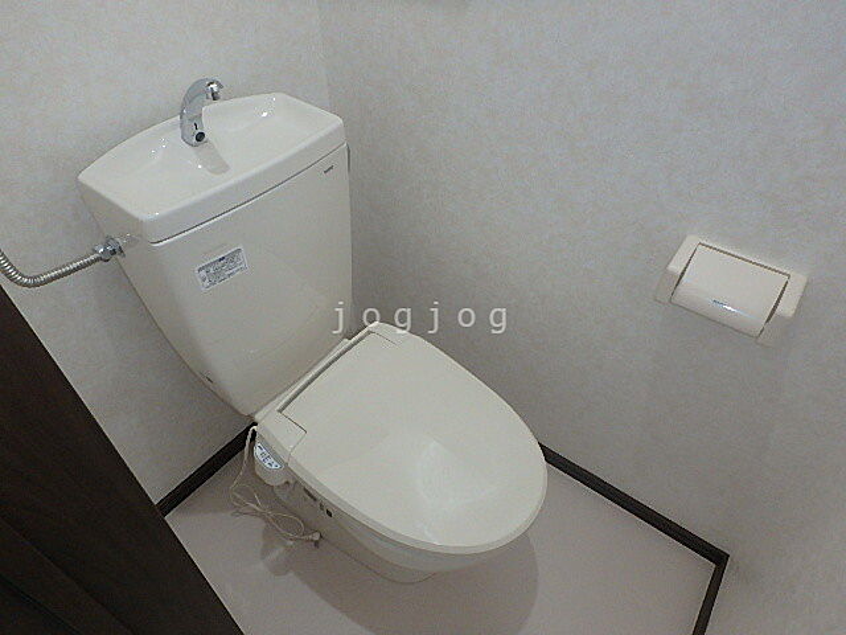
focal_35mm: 21
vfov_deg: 63.4
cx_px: 423
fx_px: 513
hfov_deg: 79.0
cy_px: 318
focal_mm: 3.7
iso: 400
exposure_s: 1/30
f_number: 3.5
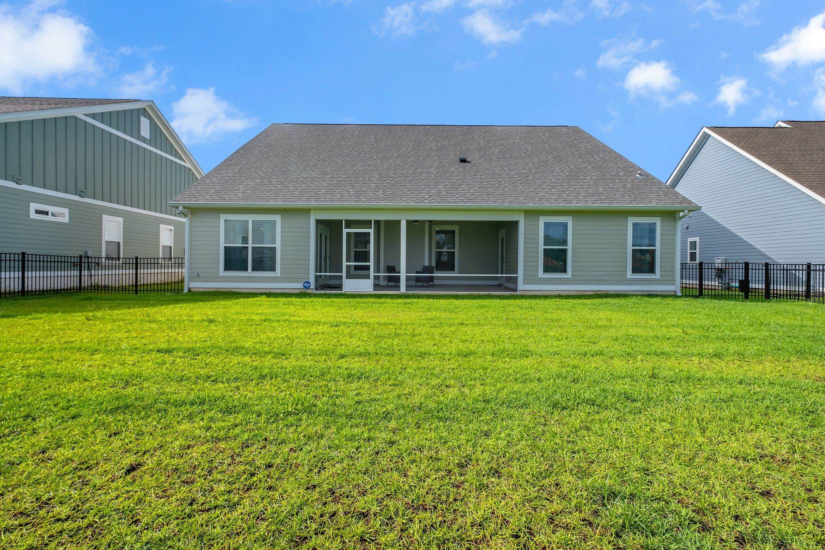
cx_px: 412
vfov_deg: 77.3
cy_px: 275
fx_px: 344
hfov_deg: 100.4
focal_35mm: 15
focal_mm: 10
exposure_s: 1/550
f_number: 8
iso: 250
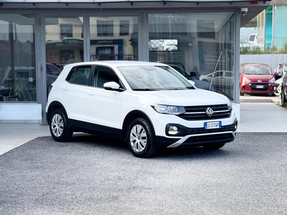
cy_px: 108
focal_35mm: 64
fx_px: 531
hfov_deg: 30.3
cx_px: 144
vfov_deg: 22.9
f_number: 2.2
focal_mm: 7.5
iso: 20
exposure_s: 1/130
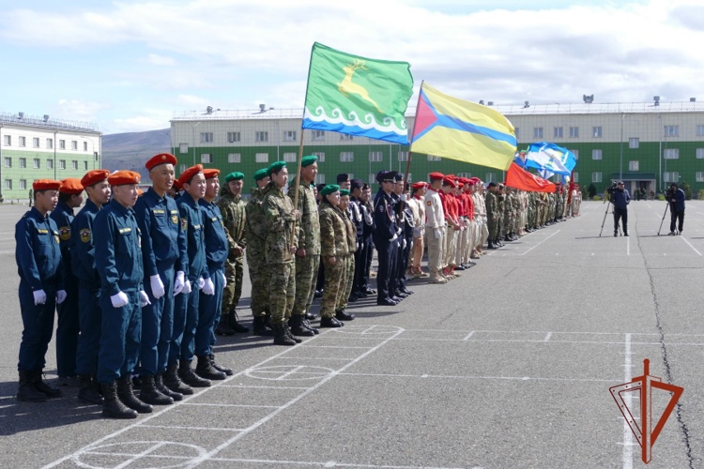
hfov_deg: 31.9
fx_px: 1232
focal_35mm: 63
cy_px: 234
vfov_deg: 21.6
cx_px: 352
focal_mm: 22.94
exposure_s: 1/1300
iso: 125
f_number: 3.6
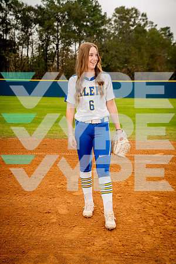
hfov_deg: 26.5
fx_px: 374
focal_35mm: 51
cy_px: 132
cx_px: 88
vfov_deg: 38.9
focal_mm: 51
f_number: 4.5
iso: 200
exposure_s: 1/250
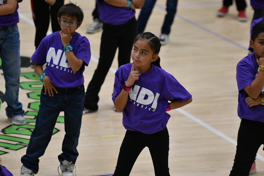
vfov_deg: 4.6
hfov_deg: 6.9
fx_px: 2200
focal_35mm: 300
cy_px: 88
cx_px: 132
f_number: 3.2
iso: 1600
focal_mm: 200
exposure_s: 1/800
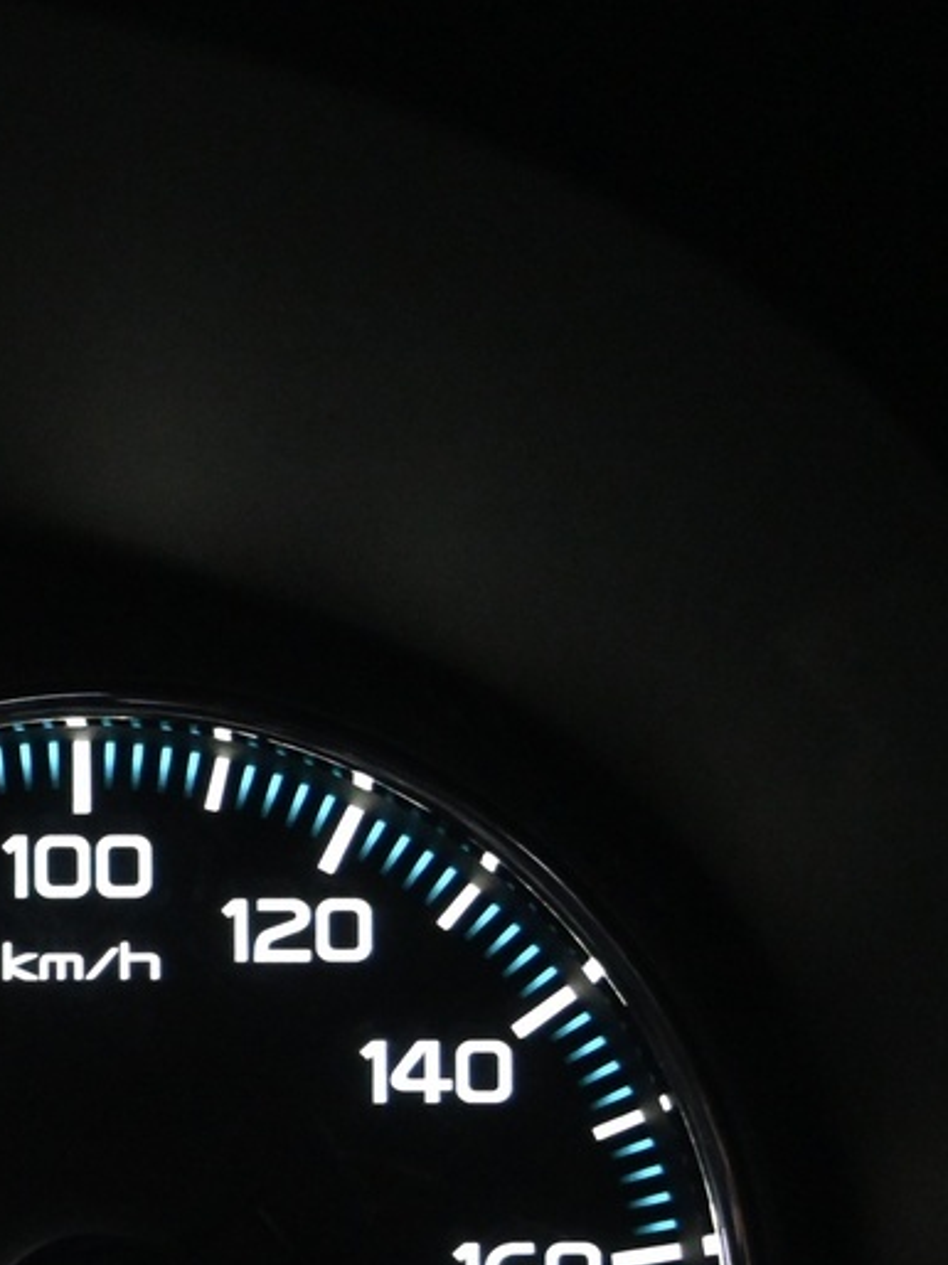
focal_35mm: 96
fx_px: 3491
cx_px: -995
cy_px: 1282
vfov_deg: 19.9
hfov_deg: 13.2
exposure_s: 1/30
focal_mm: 21
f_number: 4
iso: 3200
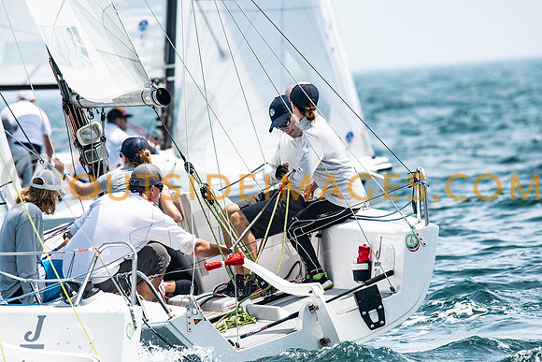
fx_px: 6776
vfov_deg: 3.1
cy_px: 181
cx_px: 271
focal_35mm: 450
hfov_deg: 4.6
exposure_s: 1/1250
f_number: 5.6
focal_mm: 300
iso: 200
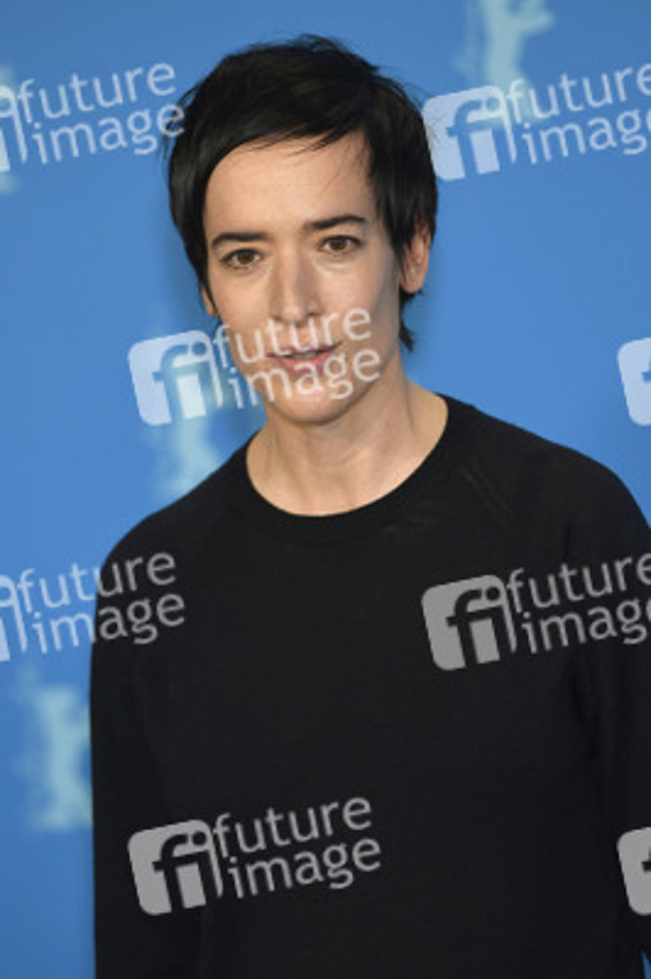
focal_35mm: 200
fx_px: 5434
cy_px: 490
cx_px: 326
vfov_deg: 10.3
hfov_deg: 6.9
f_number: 3.5
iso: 640
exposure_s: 1/400
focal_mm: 200
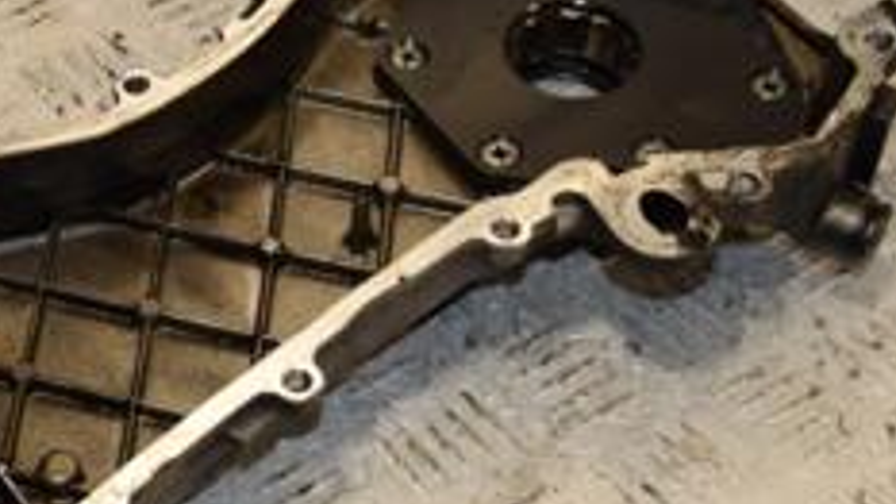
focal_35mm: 105
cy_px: 365
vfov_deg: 11.5
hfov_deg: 19.8
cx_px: 19
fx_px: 2494
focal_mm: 26
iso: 800
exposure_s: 1/200
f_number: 9
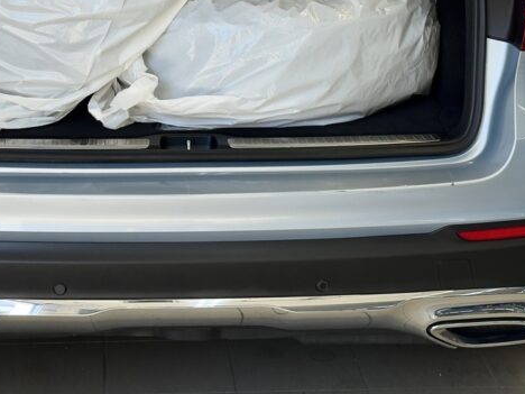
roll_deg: +0.5
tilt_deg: -11.1
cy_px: 8
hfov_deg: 18.7
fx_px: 1592
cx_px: 181
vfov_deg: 13.9
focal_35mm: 105
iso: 64
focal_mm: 6.76
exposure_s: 1/192
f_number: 1.78
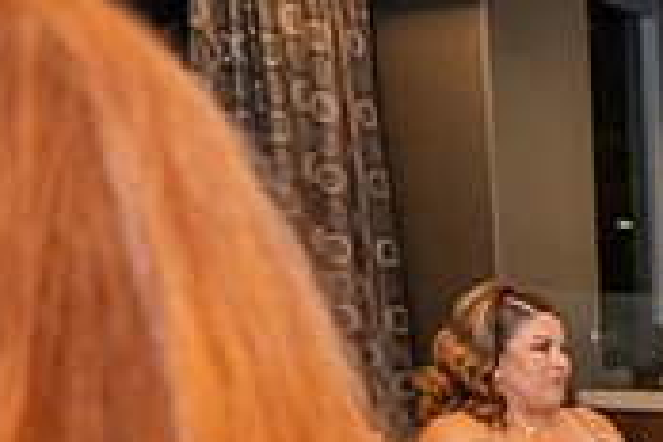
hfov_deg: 20.4
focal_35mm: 80
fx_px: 1473
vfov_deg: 15.4
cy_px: 707
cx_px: 1086
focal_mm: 24
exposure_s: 1/200
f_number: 2.8
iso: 2500
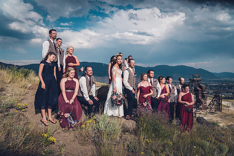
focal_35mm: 24
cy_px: 78
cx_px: 117
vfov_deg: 53.2
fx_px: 156
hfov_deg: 73.7
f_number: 2.8
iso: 100
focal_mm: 24
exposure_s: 1/2500
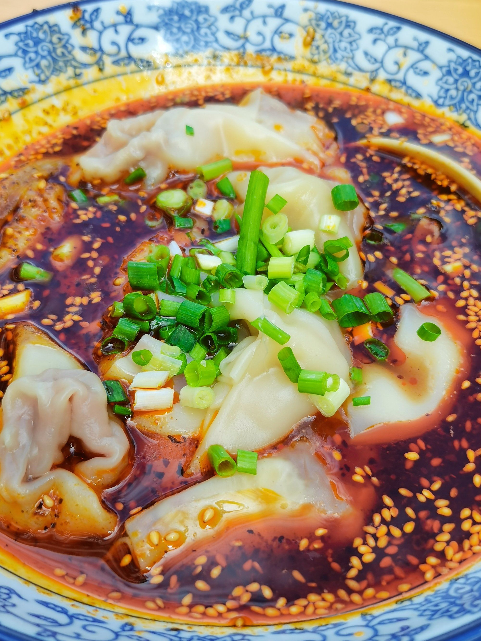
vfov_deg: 46.8
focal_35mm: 40
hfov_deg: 36.0
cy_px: 326
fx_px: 741
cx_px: 242
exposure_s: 1/217
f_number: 1.8
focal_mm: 5.58
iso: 50
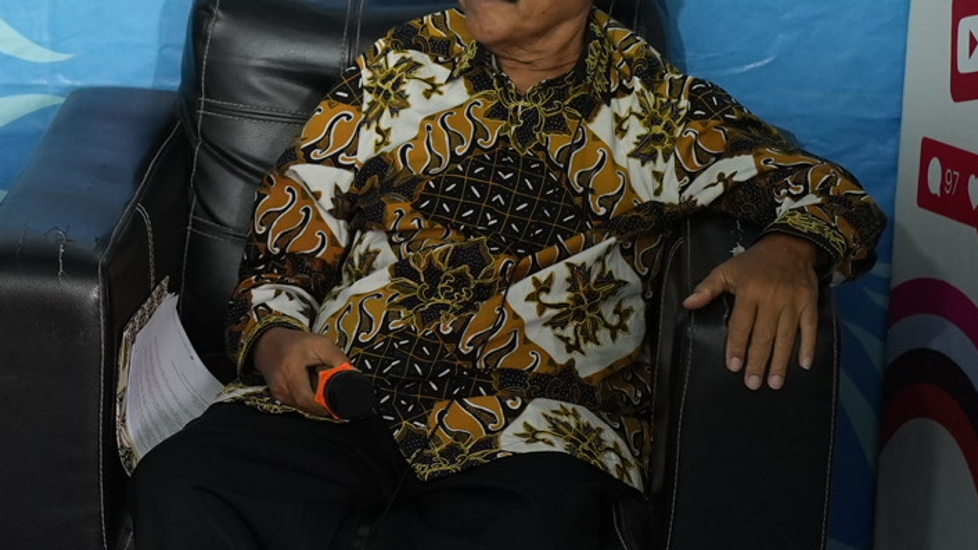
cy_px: -93
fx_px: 3423
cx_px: -54
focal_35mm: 132
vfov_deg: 9.1
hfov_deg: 15.9
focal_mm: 55
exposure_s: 1/125
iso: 3200
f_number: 3.5
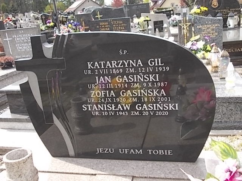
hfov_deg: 49.0
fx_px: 266
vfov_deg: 37.7
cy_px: 90
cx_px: 121
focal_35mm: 38
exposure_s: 1/200
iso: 80
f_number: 3.1
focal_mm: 5.3
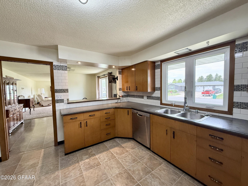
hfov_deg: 102.1
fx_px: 100
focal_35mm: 14
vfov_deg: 85.7
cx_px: 124
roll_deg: +1.0
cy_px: 93
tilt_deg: -2.4
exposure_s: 1/120
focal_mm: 2.22
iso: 320
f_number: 2.2
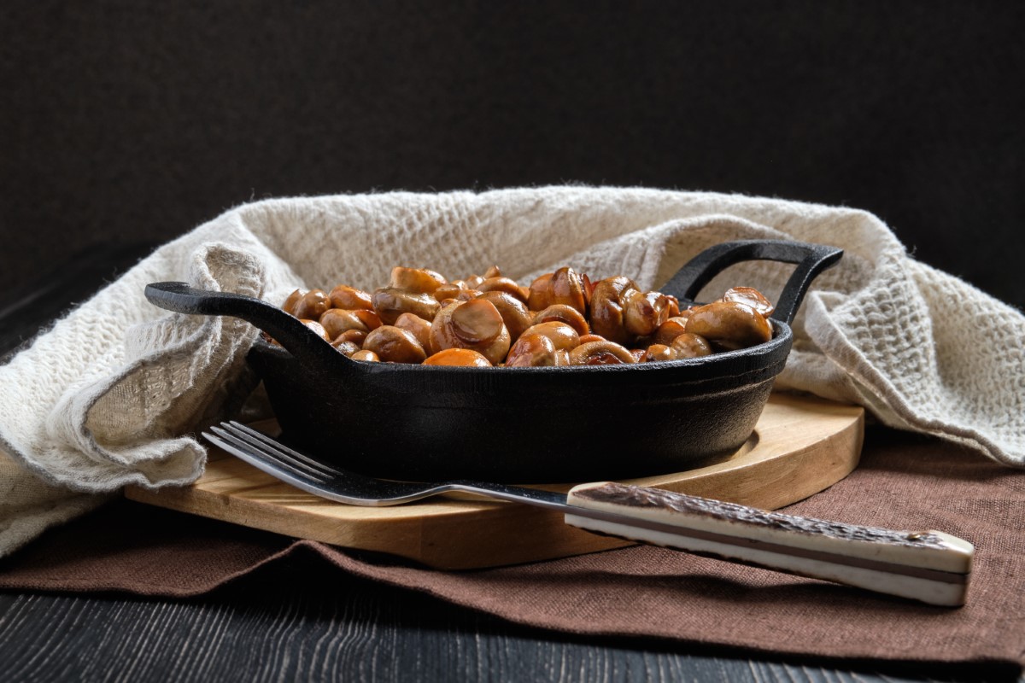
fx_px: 2135
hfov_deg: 27.0
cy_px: 342
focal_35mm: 75
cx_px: 512
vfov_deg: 18.2
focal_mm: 50
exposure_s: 1/125
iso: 200
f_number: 11
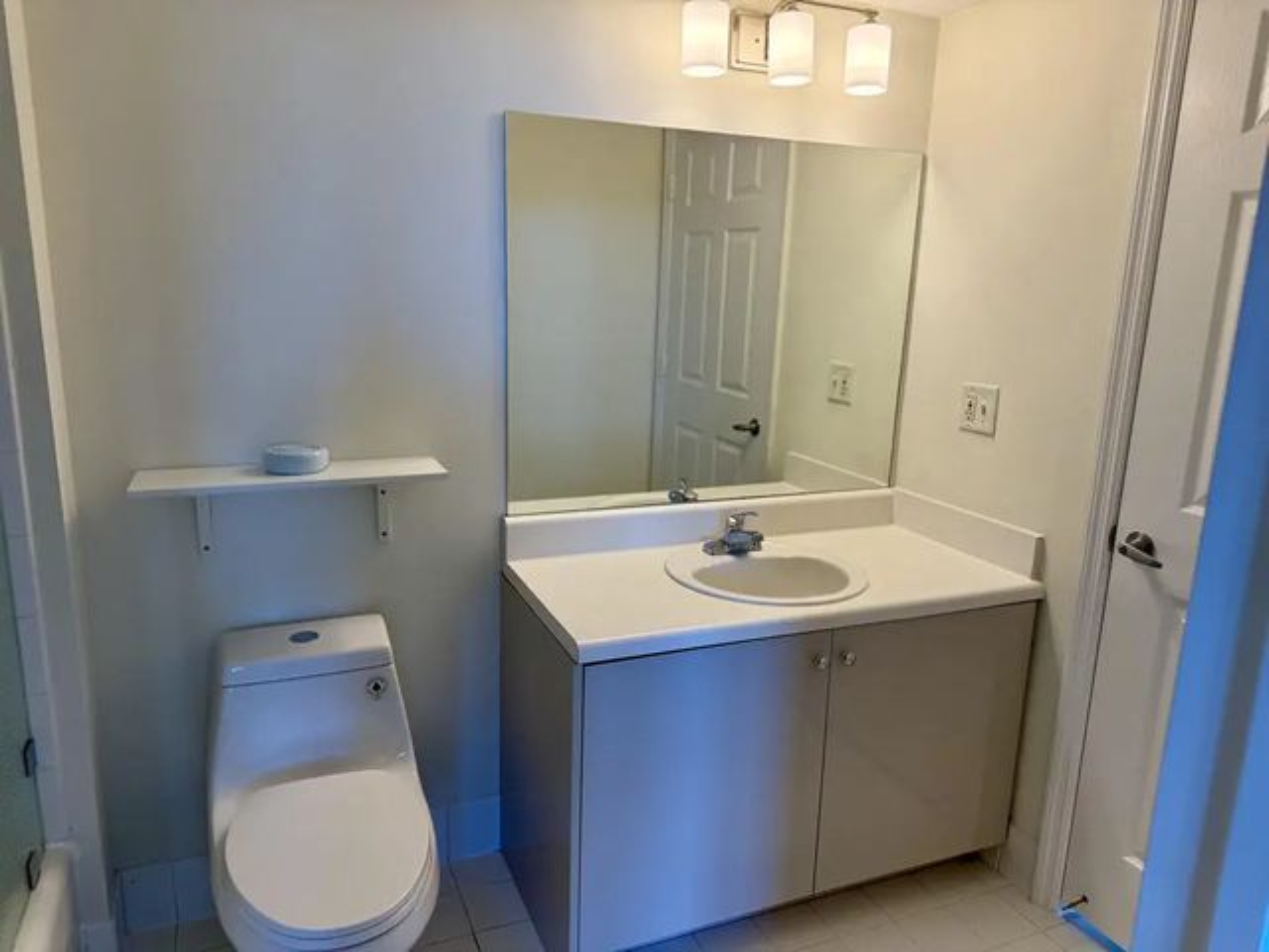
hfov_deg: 71.6
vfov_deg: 56.8
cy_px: 476
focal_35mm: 24
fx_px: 880
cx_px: 634
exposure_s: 1/236
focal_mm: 6.76
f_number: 1.78
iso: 125
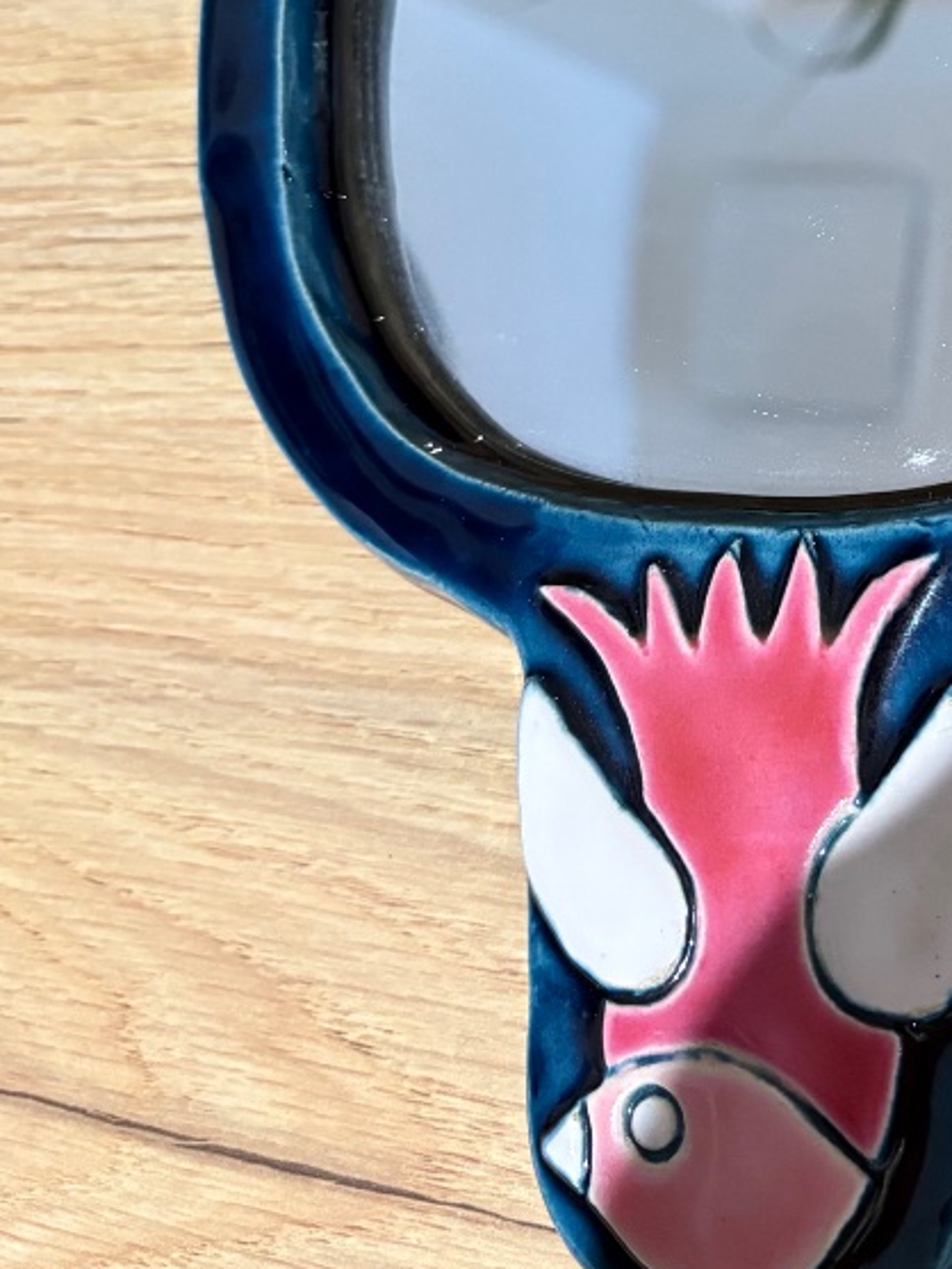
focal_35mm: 56
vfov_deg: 33.0
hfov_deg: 24.6
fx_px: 2053
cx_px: 1007
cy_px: 182
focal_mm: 5.96
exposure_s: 1/50
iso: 320
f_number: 1.6
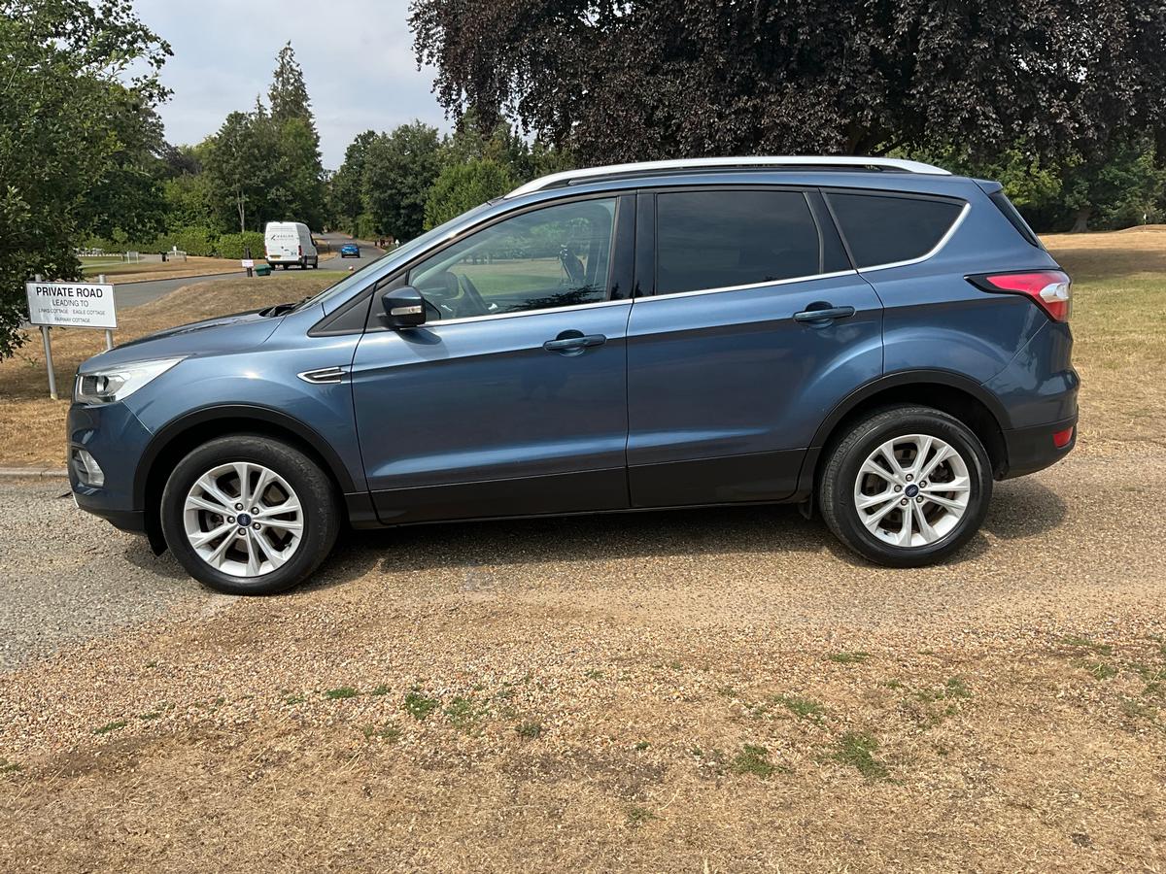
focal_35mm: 29
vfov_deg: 48.2
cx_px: 583
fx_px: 977
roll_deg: -1.5
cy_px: 437
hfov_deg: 61.7
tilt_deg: -10.1
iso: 25
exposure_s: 1/1626
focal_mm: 3
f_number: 1.8
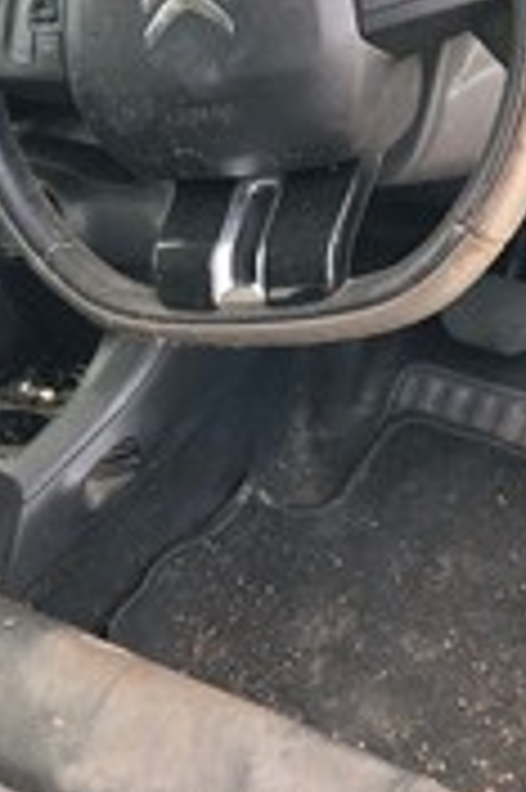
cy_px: 225
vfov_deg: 34.0
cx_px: 198
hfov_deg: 23.3
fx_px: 1274
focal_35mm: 58
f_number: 1.8
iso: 32
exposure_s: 1/30
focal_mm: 4
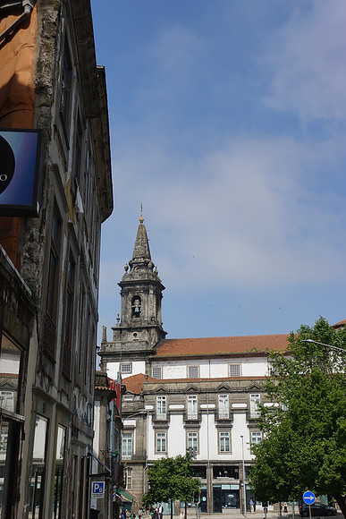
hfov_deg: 31.9
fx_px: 605
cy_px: 260
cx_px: 173
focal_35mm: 42
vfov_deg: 46.4
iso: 125
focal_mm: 15.52
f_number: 5.6
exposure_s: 1/100
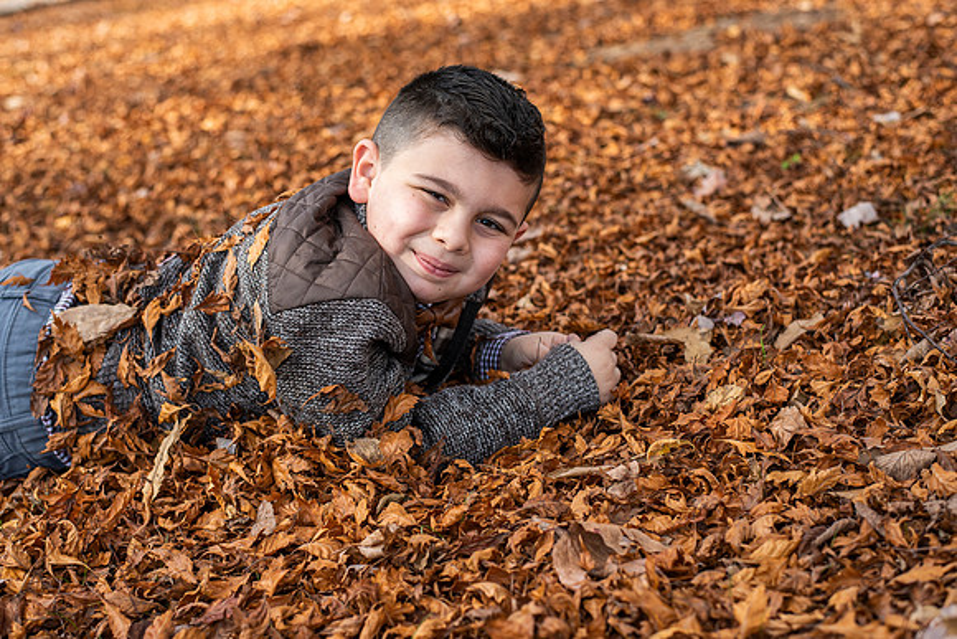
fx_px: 1418
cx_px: 447
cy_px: 298
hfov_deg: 37.3
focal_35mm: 53
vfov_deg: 25.4
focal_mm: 50
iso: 400
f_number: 3.5
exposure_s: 1/1000
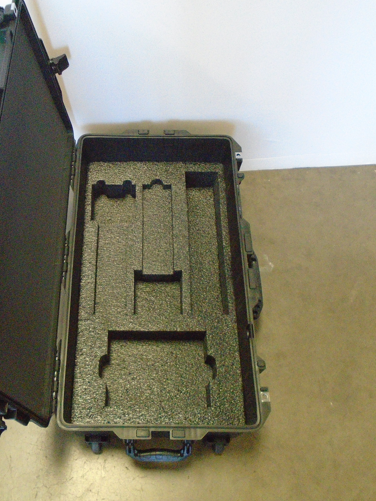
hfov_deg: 40.4
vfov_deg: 52.6
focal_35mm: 35
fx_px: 507
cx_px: 139
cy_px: 249
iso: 800
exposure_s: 1/125
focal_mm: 4.6
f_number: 3.2
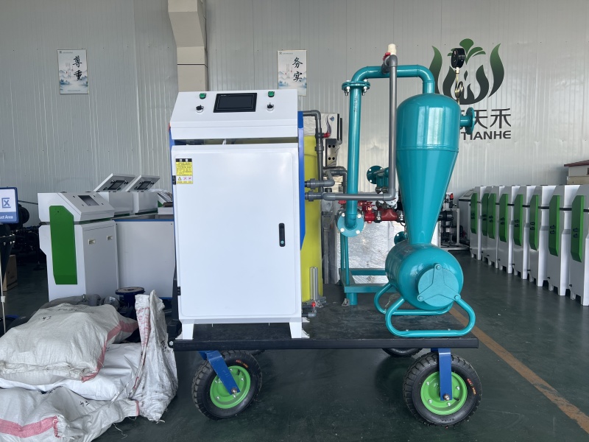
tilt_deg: -4.3
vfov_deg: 53.1
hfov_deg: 67.3
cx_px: 294
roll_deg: +1.1
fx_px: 442
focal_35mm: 26
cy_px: 221
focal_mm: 5.7
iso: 40
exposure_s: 1/121
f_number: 1.5
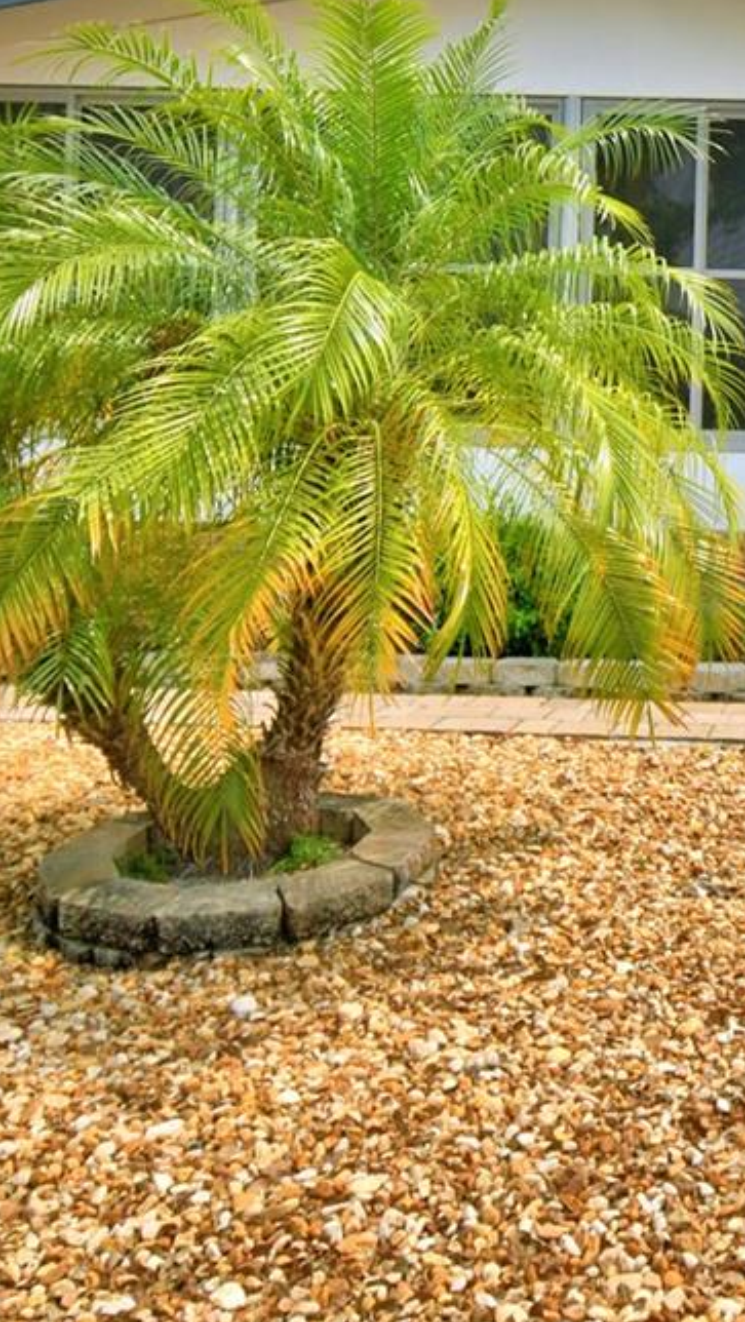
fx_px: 1367
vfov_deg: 50.5
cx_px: 901
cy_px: 421
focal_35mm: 39
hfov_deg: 26.9
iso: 100
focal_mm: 10
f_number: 4.5
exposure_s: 1/1600
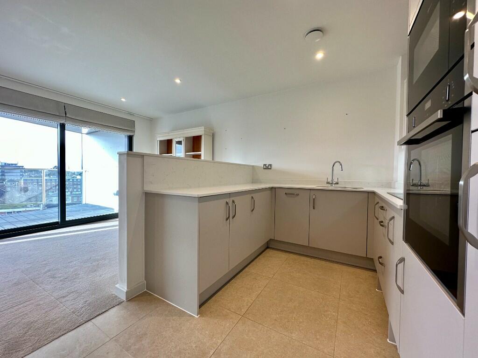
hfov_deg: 102.1
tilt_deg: -1.6
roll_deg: -0.7
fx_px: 193
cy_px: 179
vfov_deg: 85.7
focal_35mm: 14
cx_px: 239
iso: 125
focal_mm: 2.22
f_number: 2.2
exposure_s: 1/100
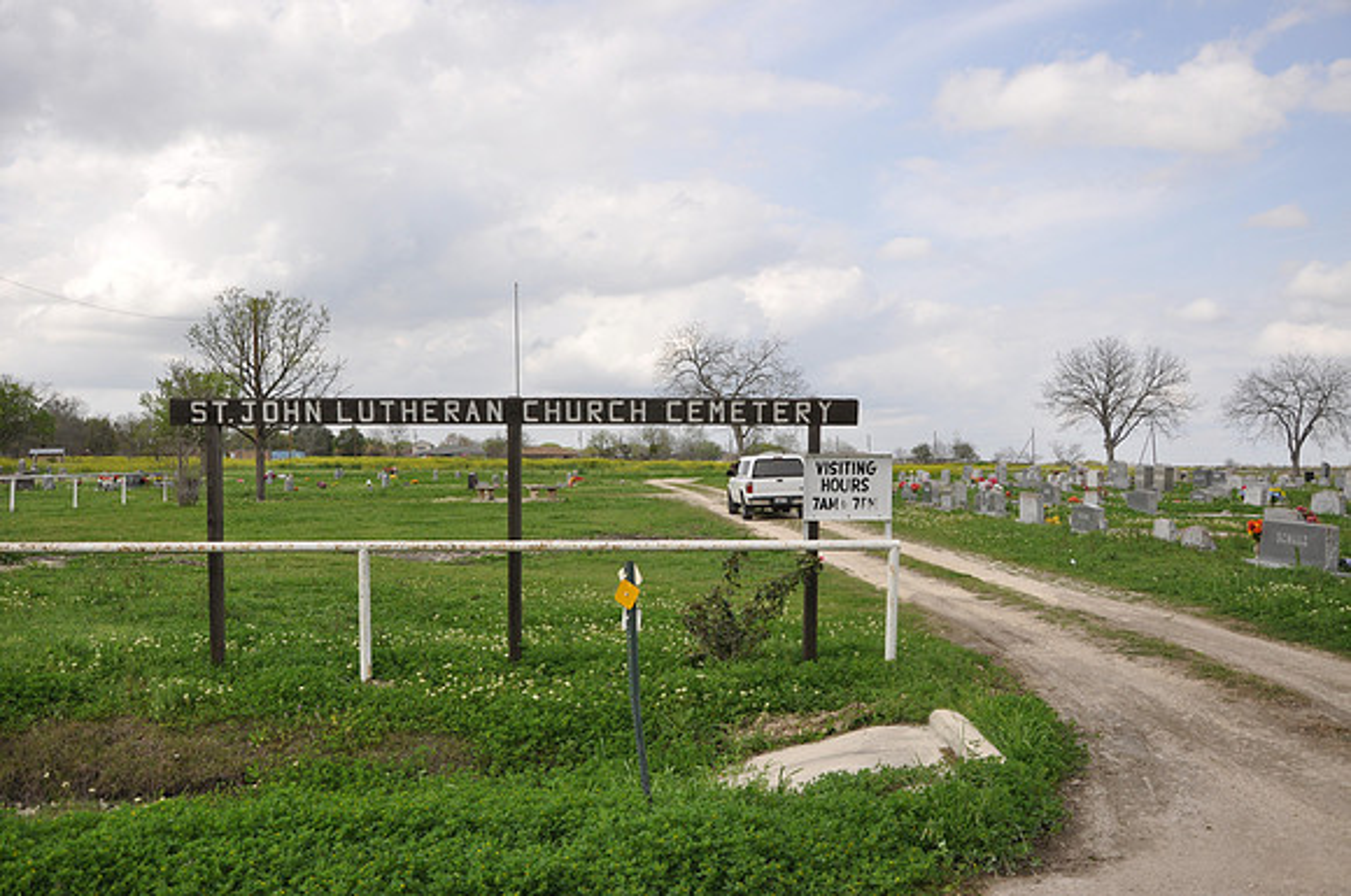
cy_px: 448
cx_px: 676
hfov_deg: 57.3
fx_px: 1237
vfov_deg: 39.9
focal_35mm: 33
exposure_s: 1/160
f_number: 6.3
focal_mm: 22
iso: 200
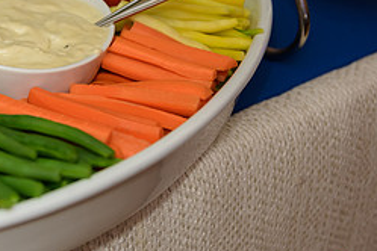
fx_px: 1026
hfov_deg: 20.2
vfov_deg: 13.9
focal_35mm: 98
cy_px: 43
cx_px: 6
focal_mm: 42
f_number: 3.2
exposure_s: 1/125
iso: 800
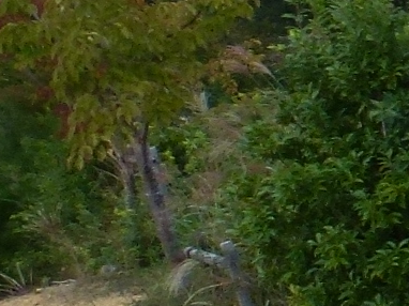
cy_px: -17
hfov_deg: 9.2
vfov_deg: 9.1
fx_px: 1901
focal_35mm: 161
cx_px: 1323
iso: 100
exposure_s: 1/250
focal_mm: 4.3
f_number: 4
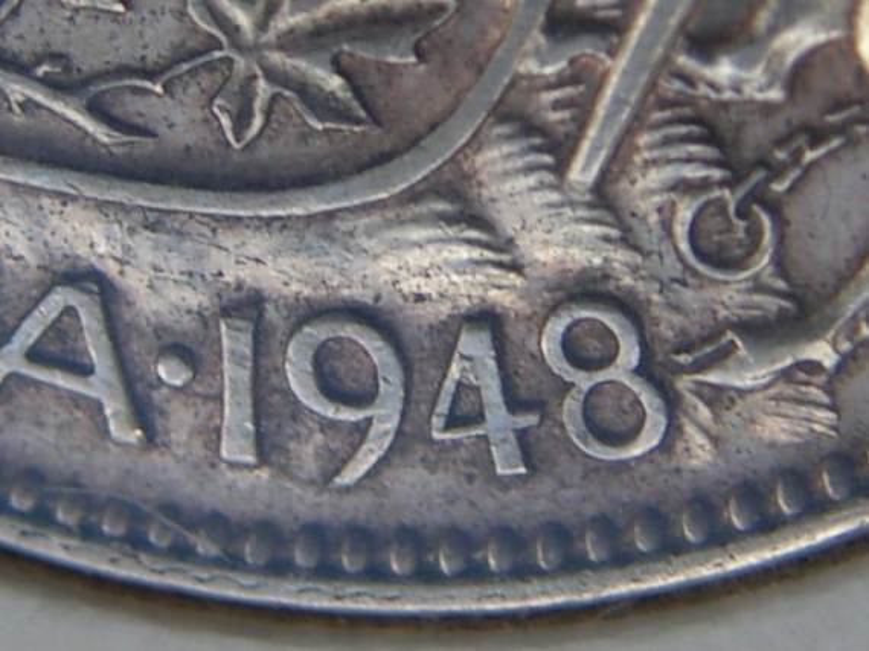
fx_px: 1204
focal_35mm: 48
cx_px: 434
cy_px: 326
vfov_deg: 30.2
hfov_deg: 39.7
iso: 64
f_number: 3.2
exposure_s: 1/80
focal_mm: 8.1
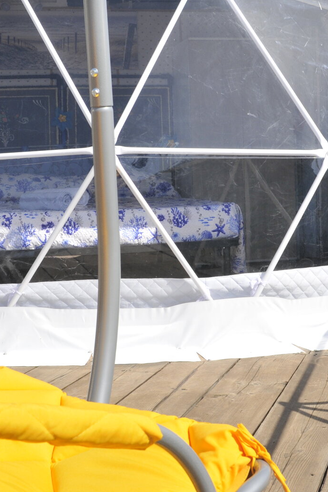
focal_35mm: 59
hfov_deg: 23.0
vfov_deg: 33.7
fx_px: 807
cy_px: 181
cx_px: 160
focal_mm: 20
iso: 200
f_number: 10
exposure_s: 1/400
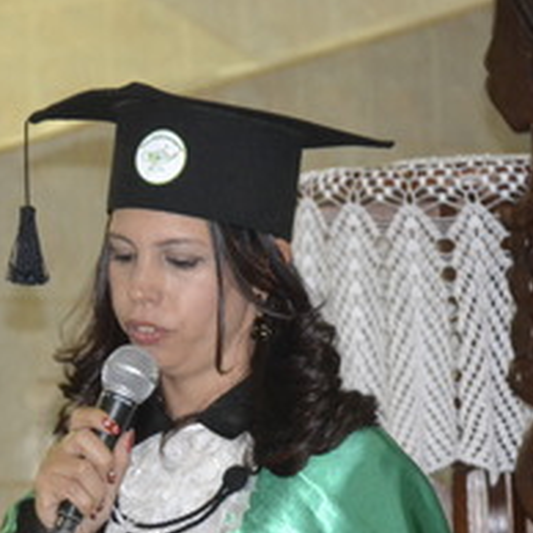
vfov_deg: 5.4
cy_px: 445
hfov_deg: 5.4
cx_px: 185
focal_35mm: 325
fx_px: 5662
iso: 3200
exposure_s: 1/60
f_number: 5.6
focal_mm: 100
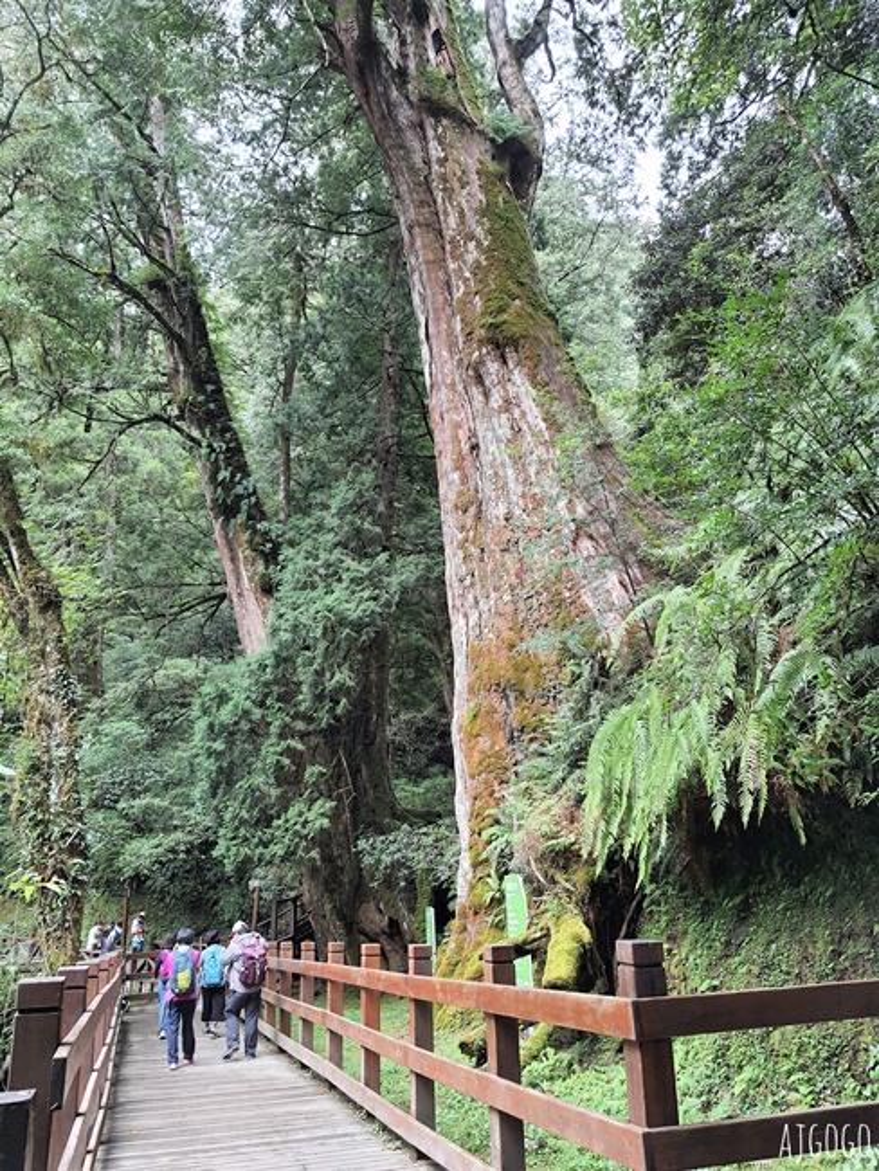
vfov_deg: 67.3
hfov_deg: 53.1
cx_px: 440
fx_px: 880
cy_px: 586
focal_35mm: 26
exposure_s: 1/120
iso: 100
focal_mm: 4.32
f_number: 1.7
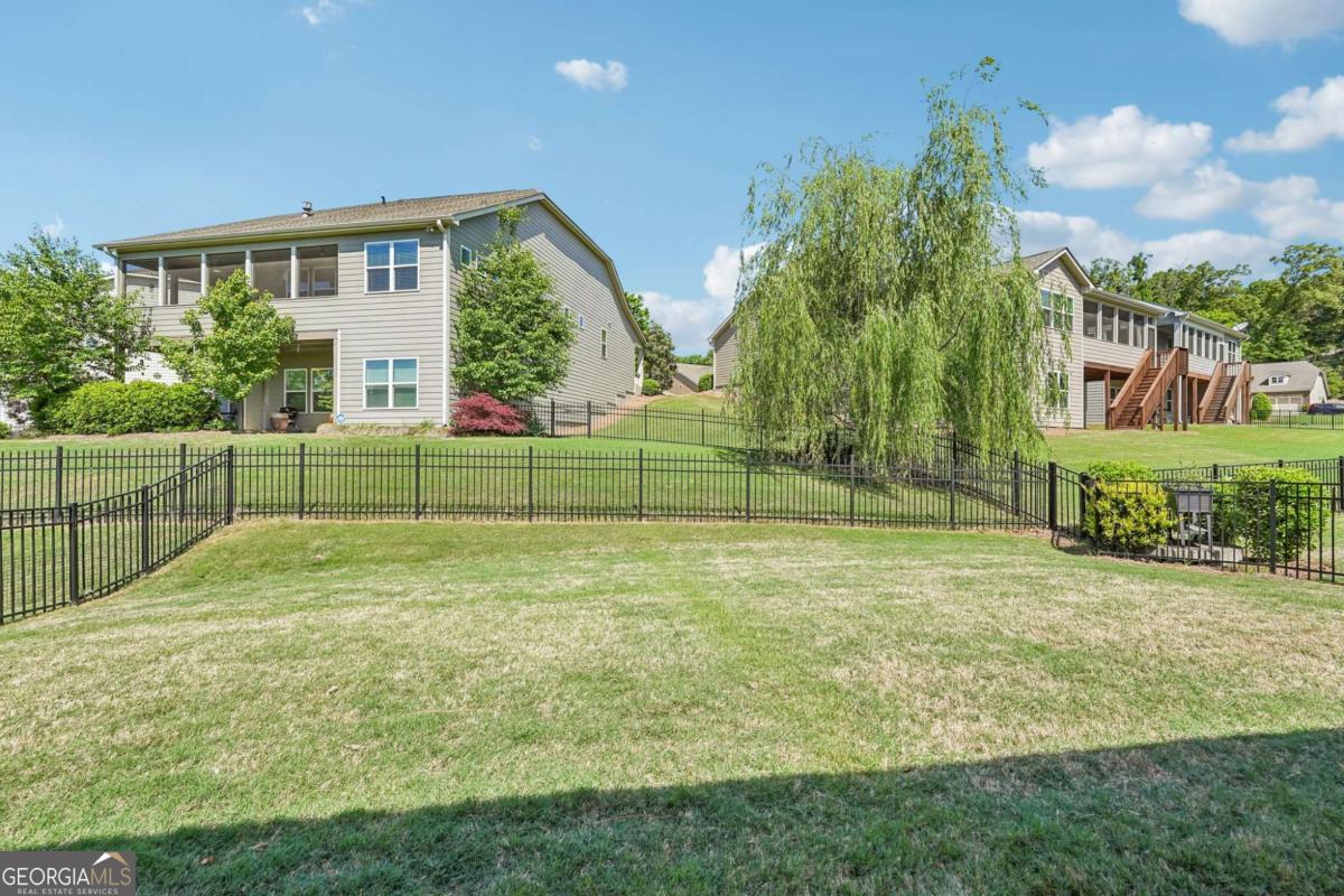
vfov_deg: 73.7
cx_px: 672
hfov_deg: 96.7
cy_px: 448
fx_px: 597
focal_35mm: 16
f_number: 8
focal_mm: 16
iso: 800
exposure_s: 1/1600
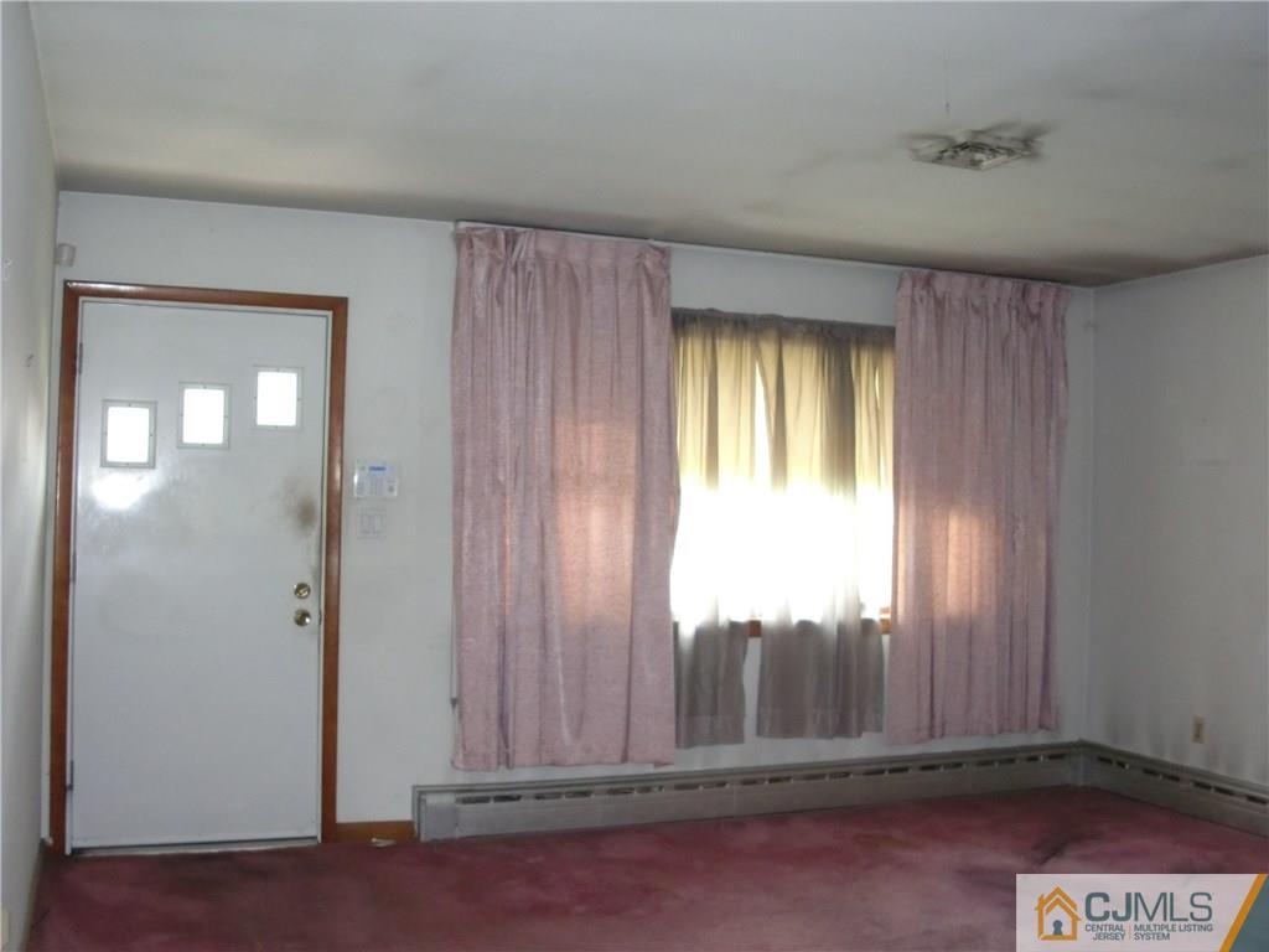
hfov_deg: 51.4
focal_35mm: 36
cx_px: 634
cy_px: 476
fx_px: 1320
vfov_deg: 39.7
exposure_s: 1/60
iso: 400
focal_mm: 6.3
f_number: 2.8
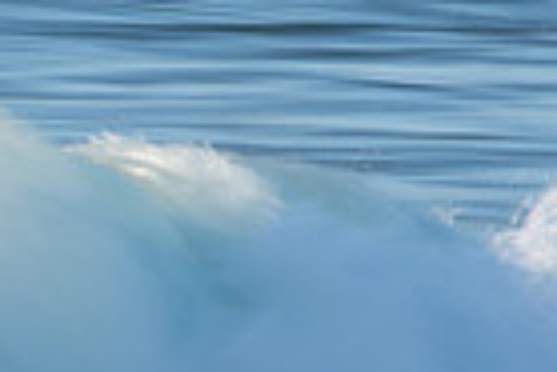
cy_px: 174
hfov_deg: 0.7
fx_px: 48416
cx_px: -573
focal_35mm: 3126
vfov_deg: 0.4
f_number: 22
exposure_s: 1/15
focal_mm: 500
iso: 100
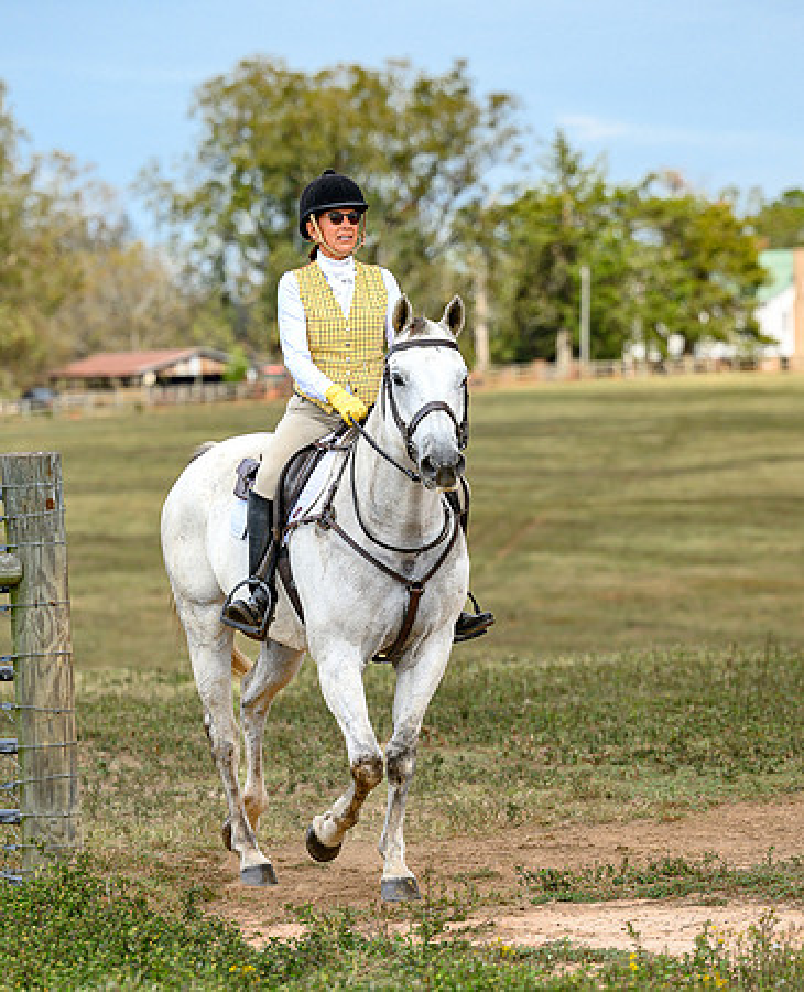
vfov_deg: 10.0
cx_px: 516
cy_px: 545
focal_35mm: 192
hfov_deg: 8.1
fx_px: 5673
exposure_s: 1/1000
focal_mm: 125
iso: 400
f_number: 3.5
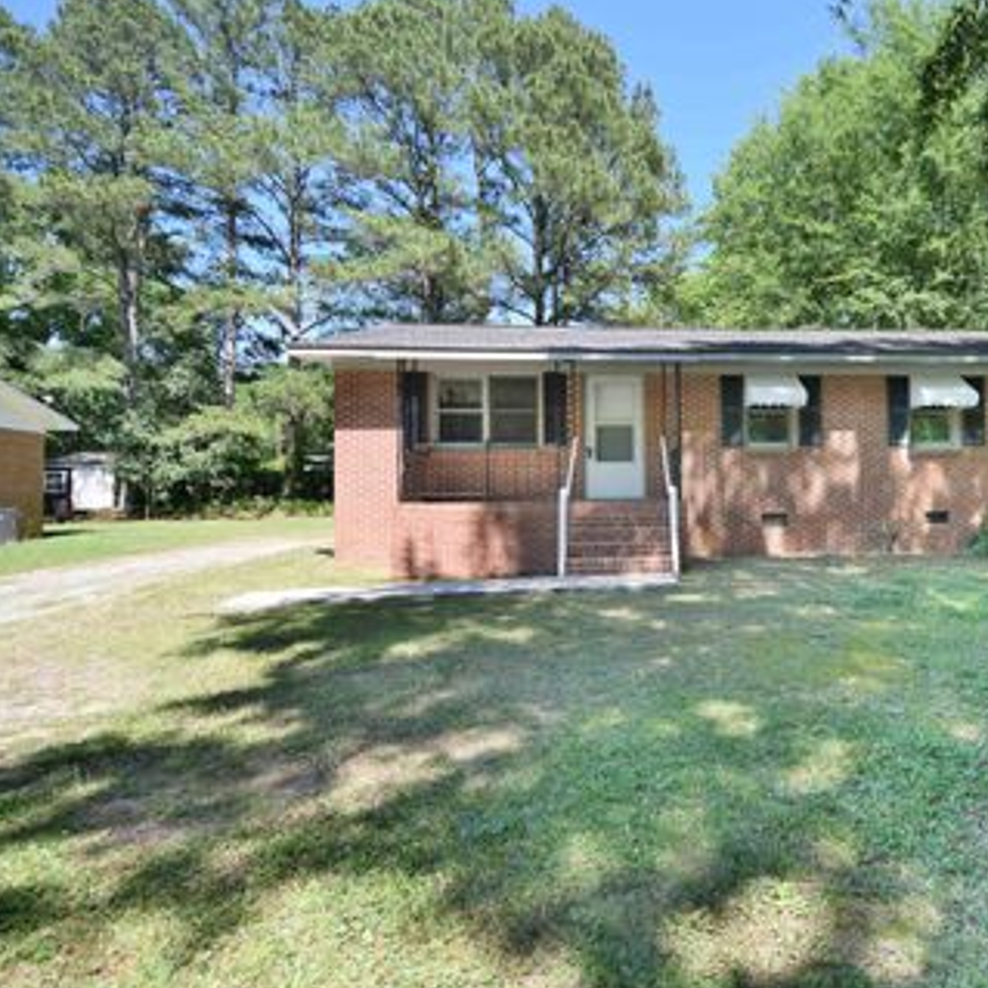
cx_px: 663
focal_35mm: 20
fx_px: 646
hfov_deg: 72.5
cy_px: 491
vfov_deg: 74.8
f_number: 3.5
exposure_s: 1/180
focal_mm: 10
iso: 100
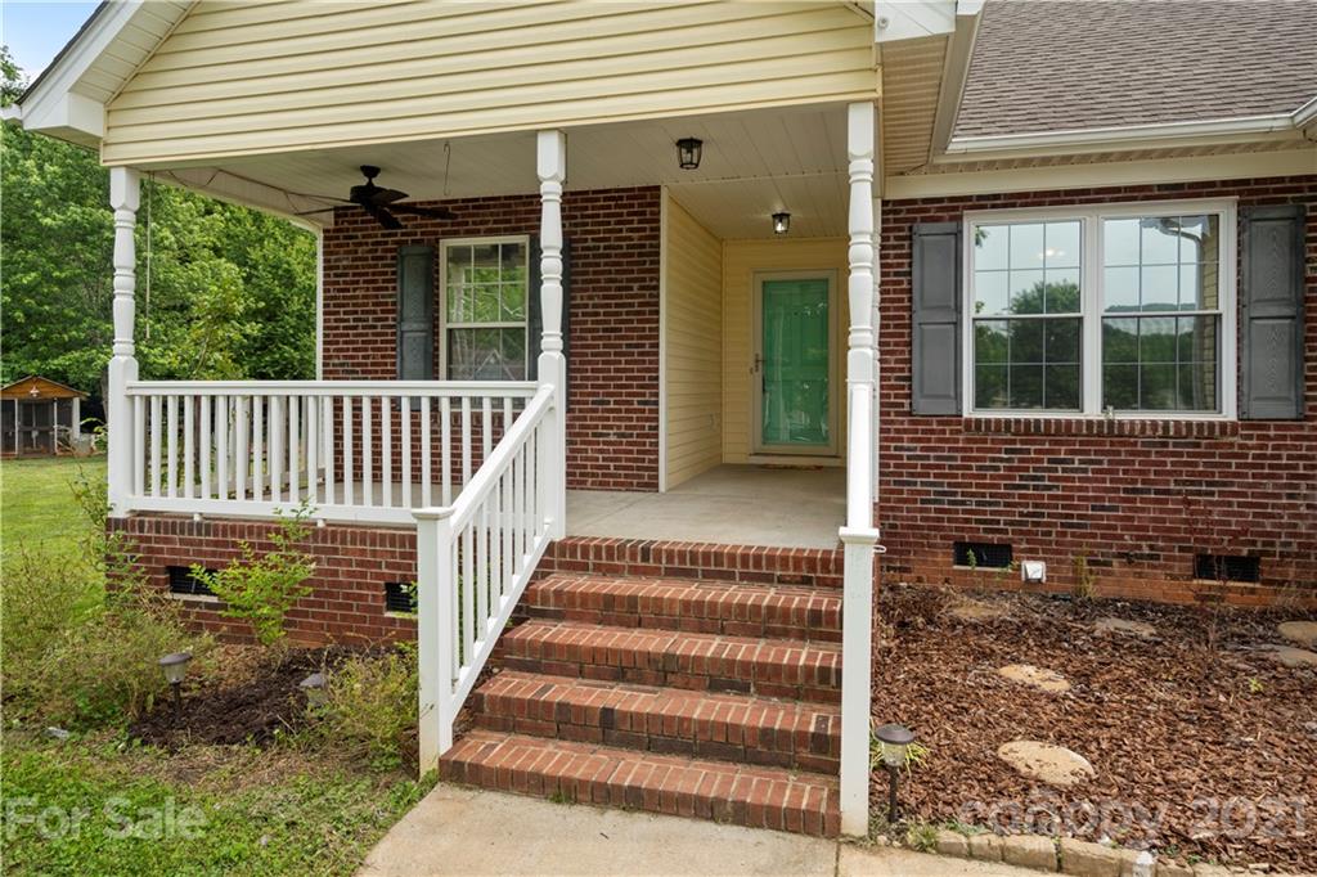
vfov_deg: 59.5
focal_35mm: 21
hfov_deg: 81.2
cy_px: 438
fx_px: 768
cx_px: 658
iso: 200
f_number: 8
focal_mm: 21
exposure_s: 1/320
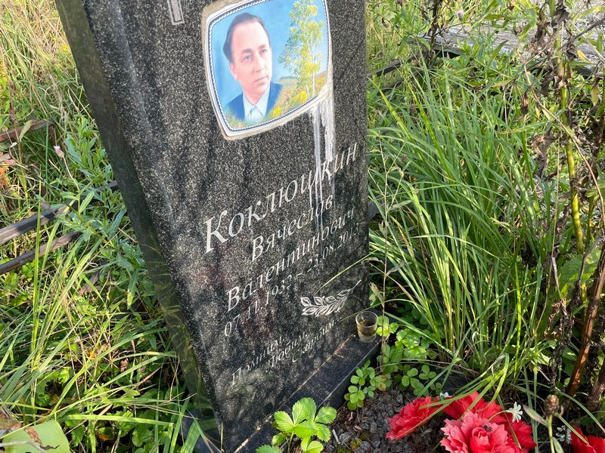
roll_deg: +4.5
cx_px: 302
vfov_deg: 53.1
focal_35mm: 26
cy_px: 226
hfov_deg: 67.3
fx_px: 454
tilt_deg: -34.4
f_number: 1.6
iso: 32
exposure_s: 1/401
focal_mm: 4.2
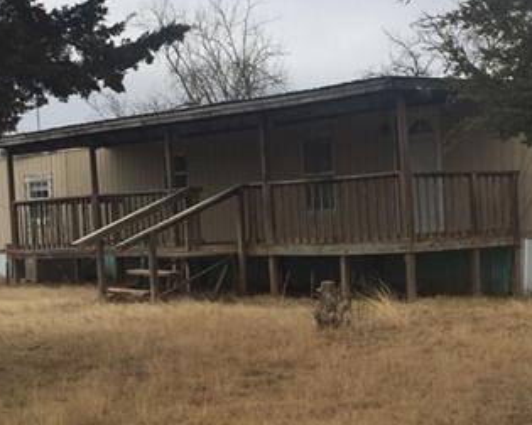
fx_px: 1086
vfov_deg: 22.1
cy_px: 265
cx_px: 405
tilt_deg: -3.2
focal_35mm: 69
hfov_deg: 27.1
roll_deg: +2.0
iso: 32
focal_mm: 4.15
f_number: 2.2
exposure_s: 1/1199
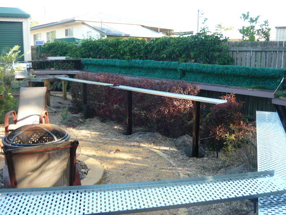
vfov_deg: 42.9
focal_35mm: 33
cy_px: 108
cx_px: 143
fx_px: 273
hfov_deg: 55.4
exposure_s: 1/100
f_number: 2.8
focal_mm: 5.5
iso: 100
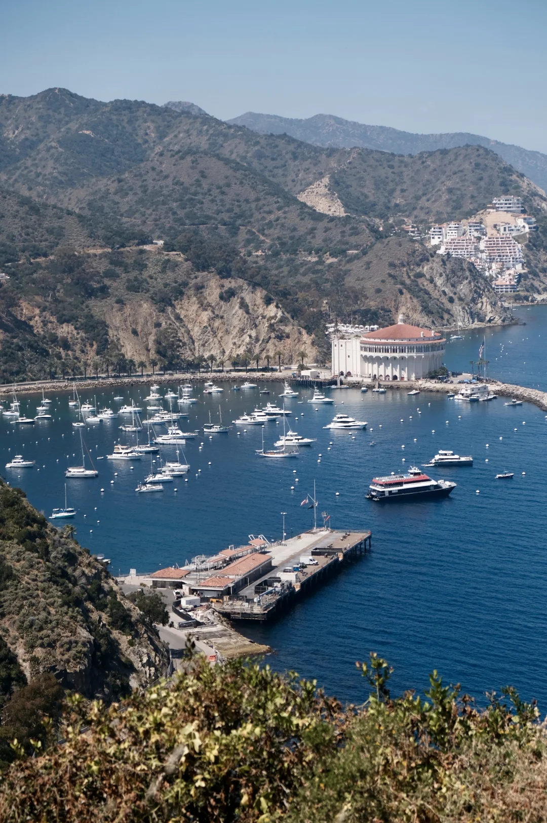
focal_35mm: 83
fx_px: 1895
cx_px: 274
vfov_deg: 24.5
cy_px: 412
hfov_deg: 16.4
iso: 200
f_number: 4
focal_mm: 55
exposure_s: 1/2000
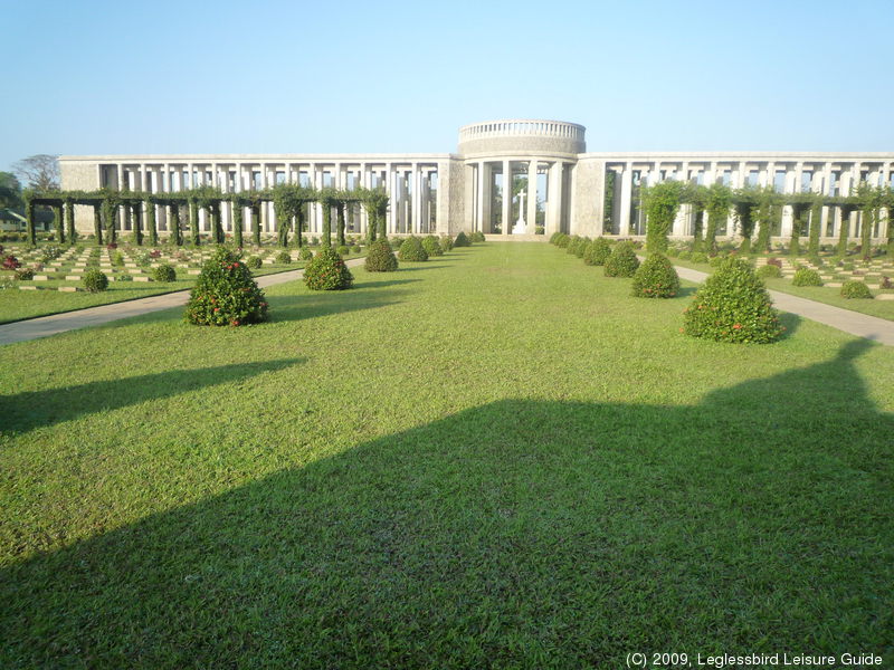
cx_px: 447
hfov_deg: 69.4
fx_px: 646
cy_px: 335
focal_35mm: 25
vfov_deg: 54.9
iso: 160
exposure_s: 1/640
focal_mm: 4.4
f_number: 2.8
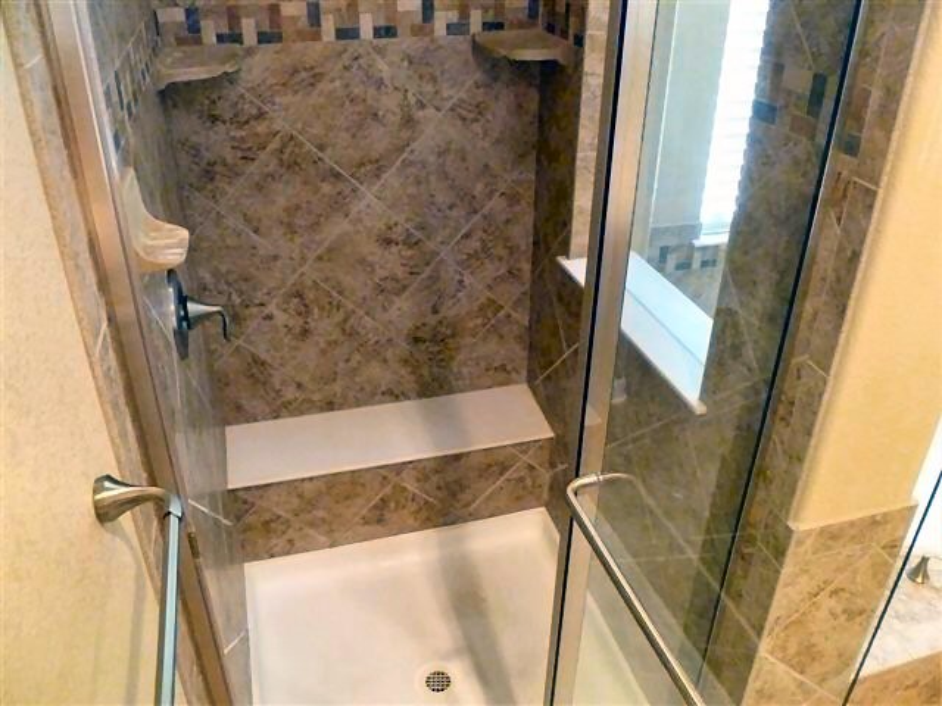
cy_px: 353
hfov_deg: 63.4
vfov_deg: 49.7
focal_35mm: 28
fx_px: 762
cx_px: 471
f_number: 3.3
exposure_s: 1/15
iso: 800
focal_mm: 5
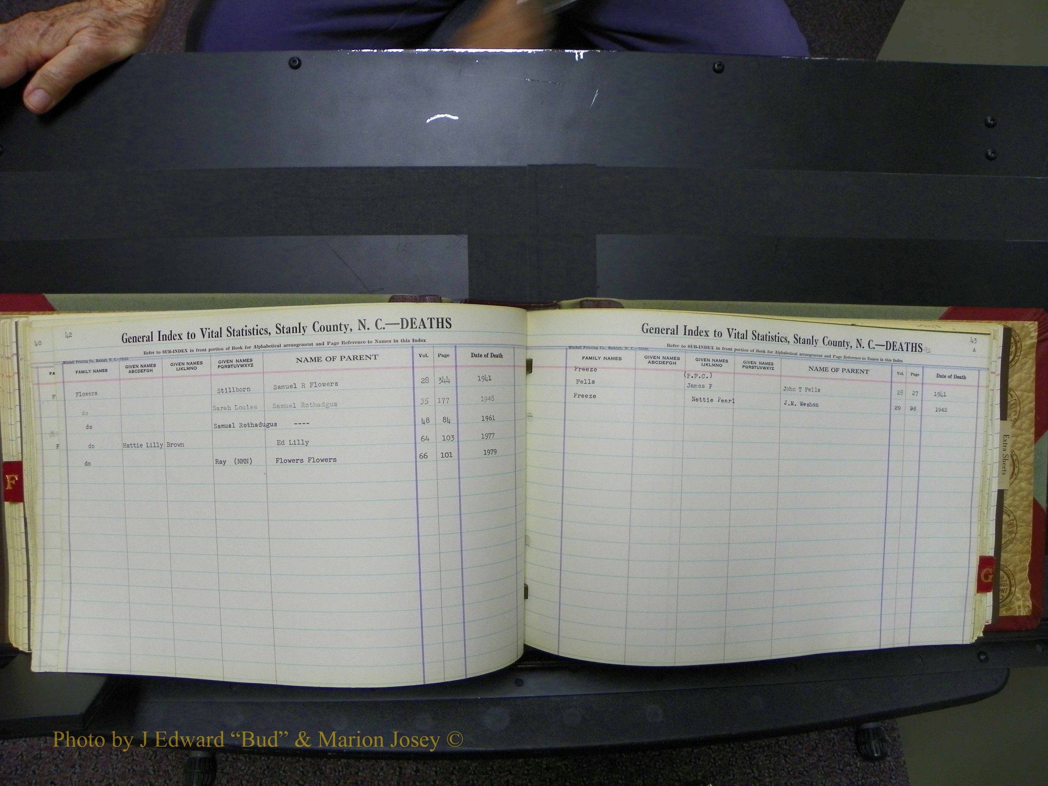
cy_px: 393
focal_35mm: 26
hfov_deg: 67.3
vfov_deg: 53.1
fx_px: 787
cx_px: 524
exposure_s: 1/30
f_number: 2.8
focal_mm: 4.6
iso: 100
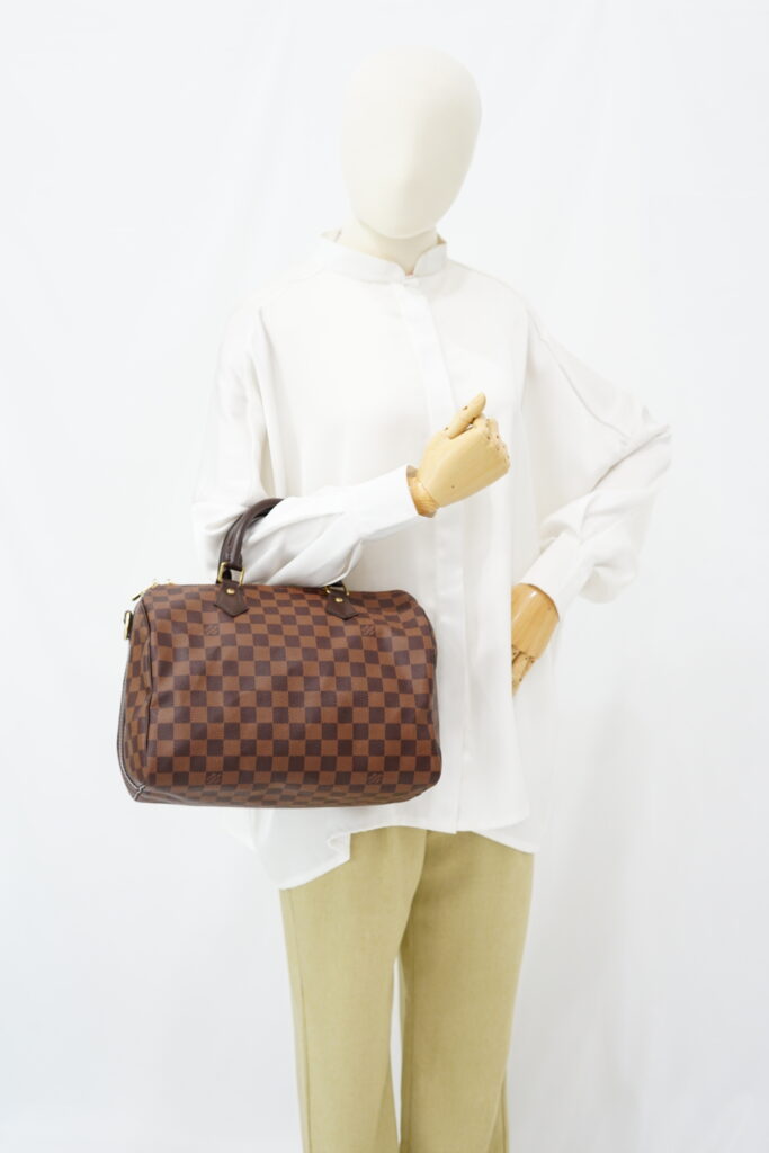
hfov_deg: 27.0
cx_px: 384
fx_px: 1601
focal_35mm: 50
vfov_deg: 39.6
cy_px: 576
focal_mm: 50
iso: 640
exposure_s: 1/6
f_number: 6.3
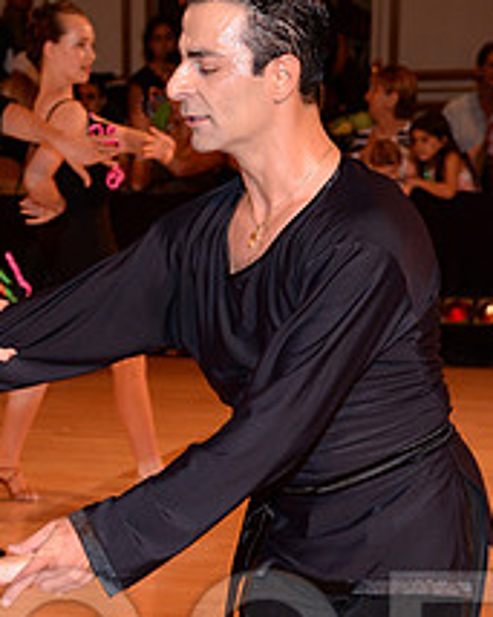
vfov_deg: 14.3
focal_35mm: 132
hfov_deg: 11.6
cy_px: 640
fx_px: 2409
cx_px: 50
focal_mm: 52
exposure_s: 1/200
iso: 1250
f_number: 5
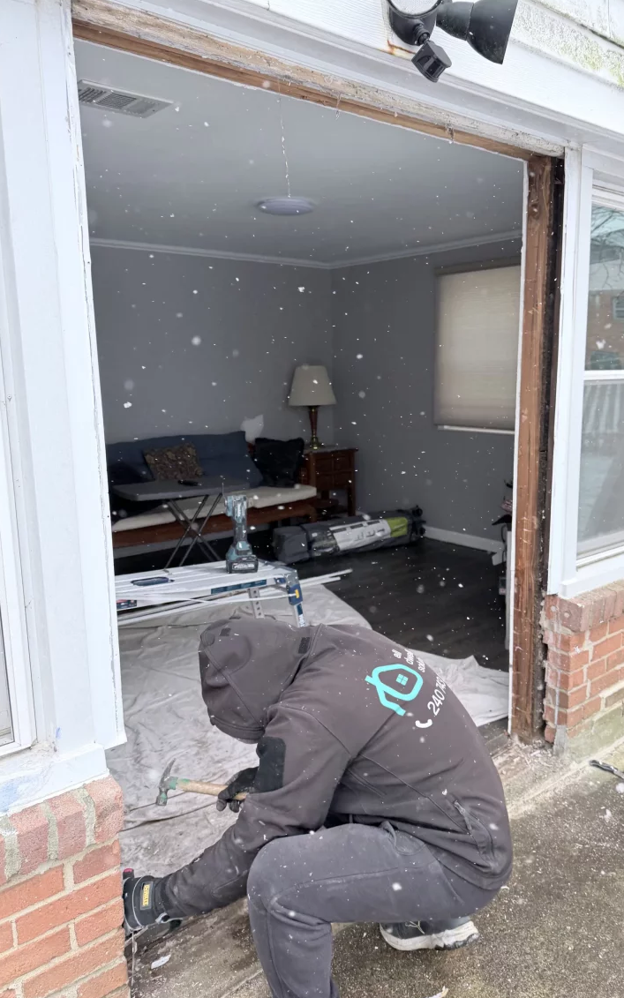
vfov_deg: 68.4
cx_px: 368
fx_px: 735
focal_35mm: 27
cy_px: 492
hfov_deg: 45.8
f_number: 1.78
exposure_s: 1/185
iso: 125
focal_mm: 6.76
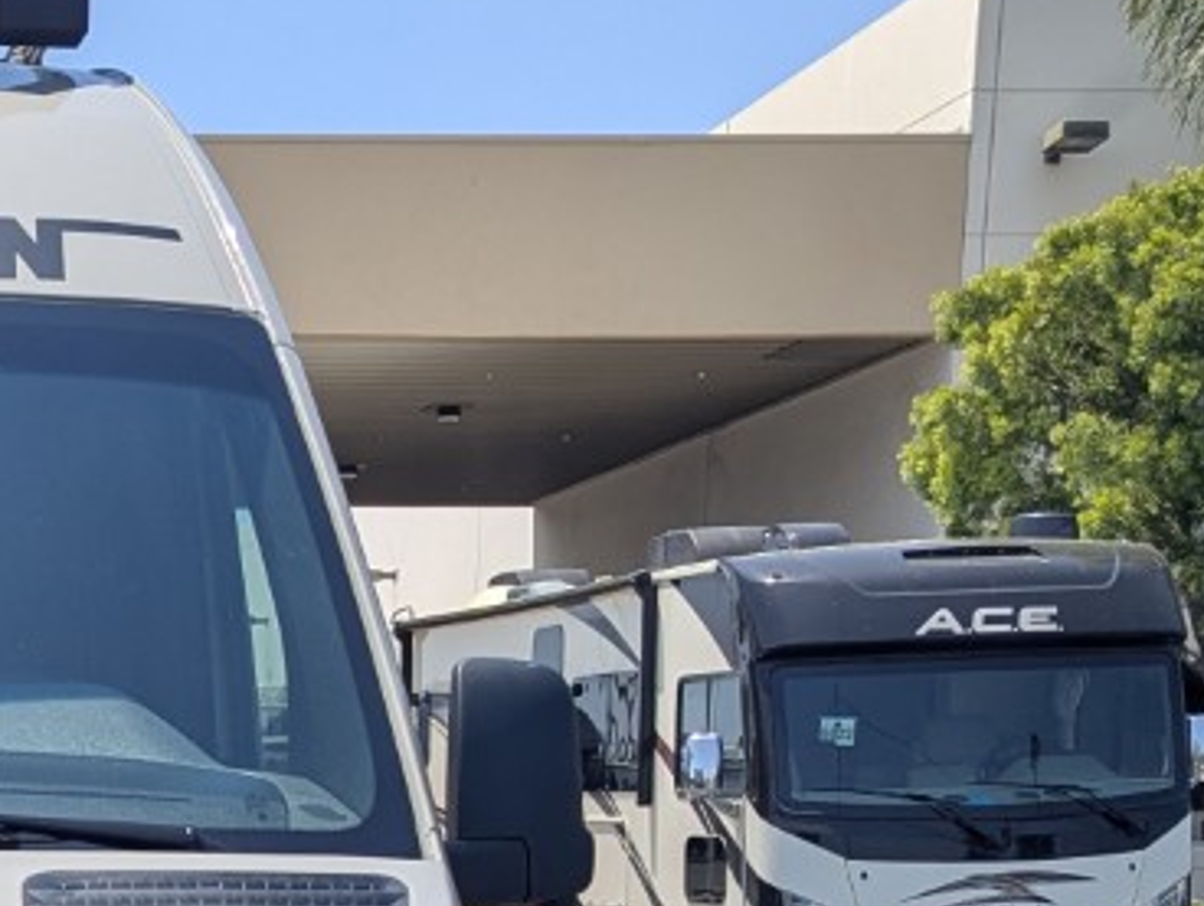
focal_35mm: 91
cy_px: 1354
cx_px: -319
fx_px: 3169
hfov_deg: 19.9
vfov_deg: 15.1
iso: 47
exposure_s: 1/1887
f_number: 1.85
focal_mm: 6.81
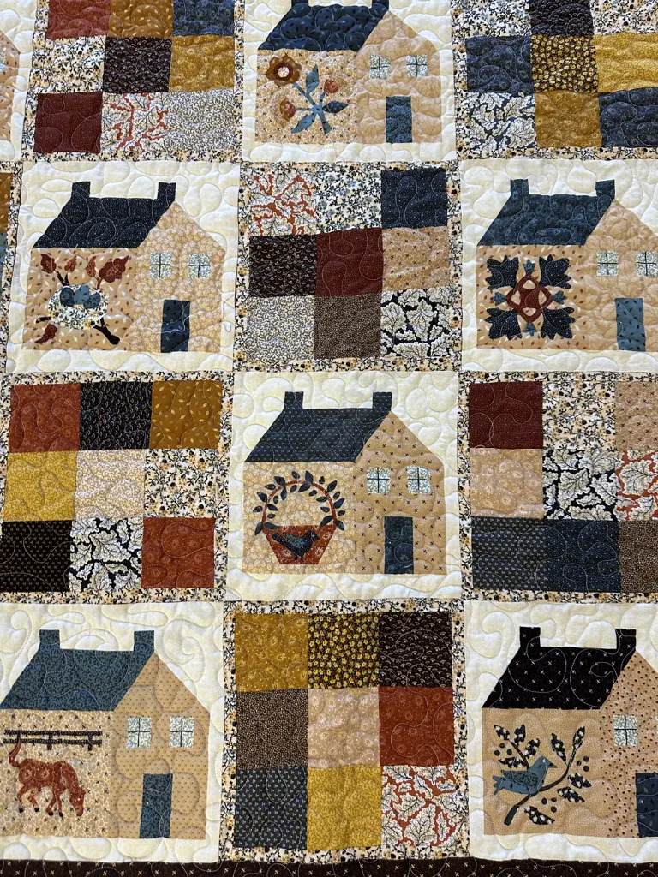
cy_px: 438
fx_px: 608
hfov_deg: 56.8
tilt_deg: -81.7
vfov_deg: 71.6
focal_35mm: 24
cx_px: 329
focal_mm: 6.86
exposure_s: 1/100
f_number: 1.78
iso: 160
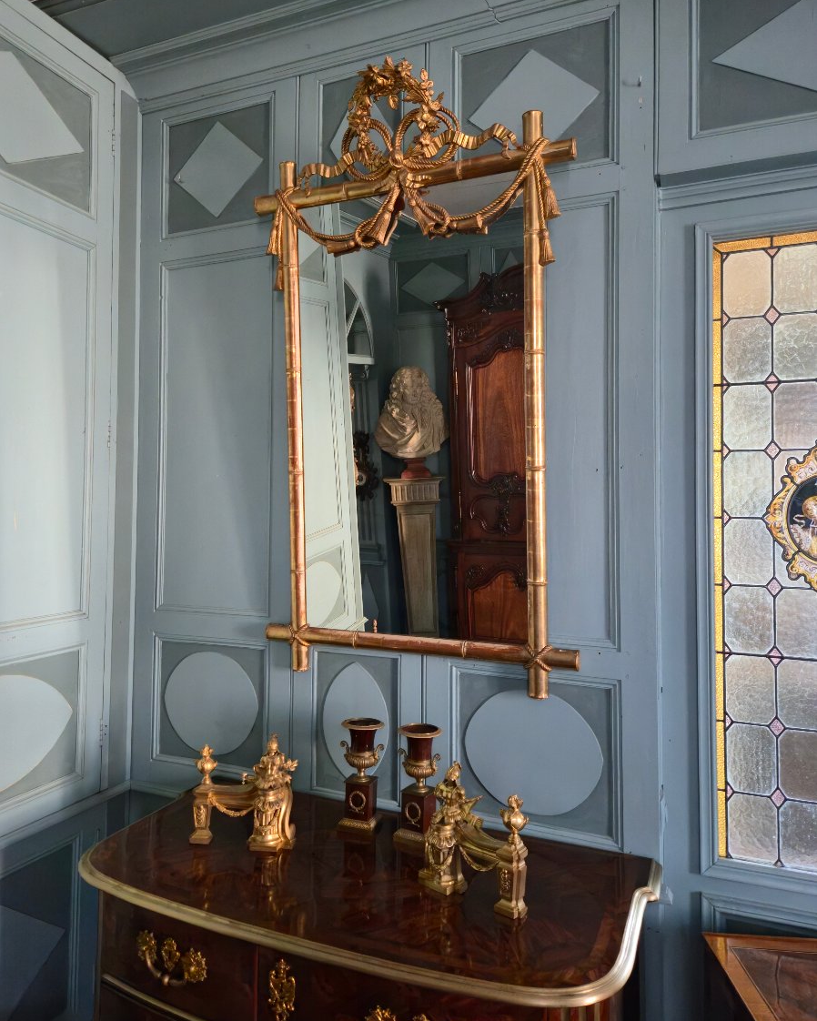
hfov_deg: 58.8
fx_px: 725
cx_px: 408
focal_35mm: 24
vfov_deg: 70.2
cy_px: 482
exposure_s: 1/50
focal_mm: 5.4
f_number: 1.8
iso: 800
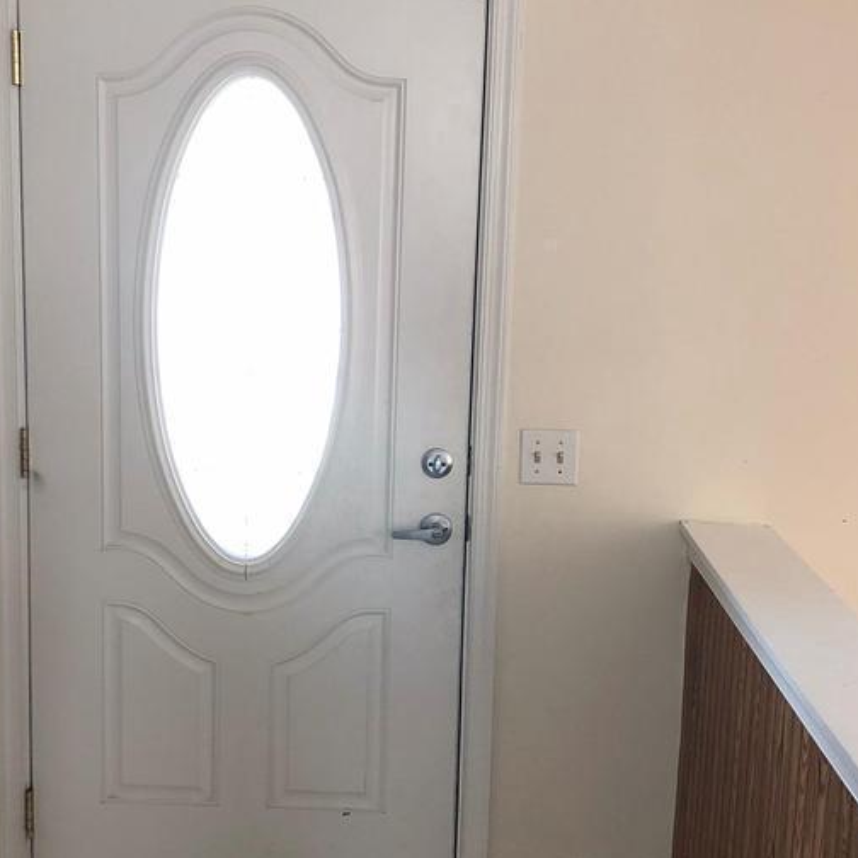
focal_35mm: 53
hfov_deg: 32.1
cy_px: 451
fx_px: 1486
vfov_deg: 32.2
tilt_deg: -9.6
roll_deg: -1.2
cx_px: 320
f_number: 1.8
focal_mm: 3.99
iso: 40
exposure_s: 1/20
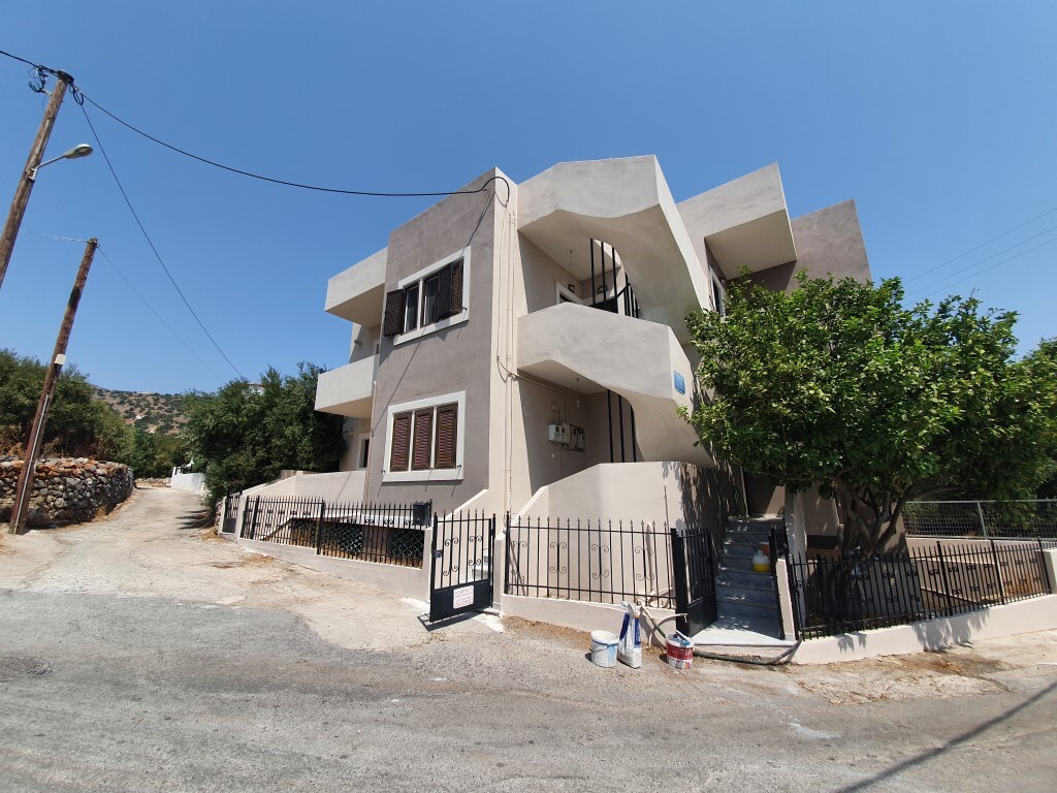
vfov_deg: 89.9
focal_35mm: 13
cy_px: 396
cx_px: 528
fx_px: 397
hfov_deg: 106.2
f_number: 2.2
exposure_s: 1/1364
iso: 50
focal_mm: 1.8
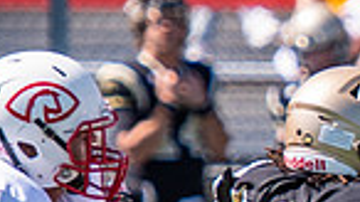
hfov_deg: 1.3
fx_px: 16041
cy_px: 342
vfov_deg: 0.7
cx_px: 1049
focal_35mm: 1681
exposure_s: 1/2000
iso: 160
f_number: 2.8
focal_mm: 160
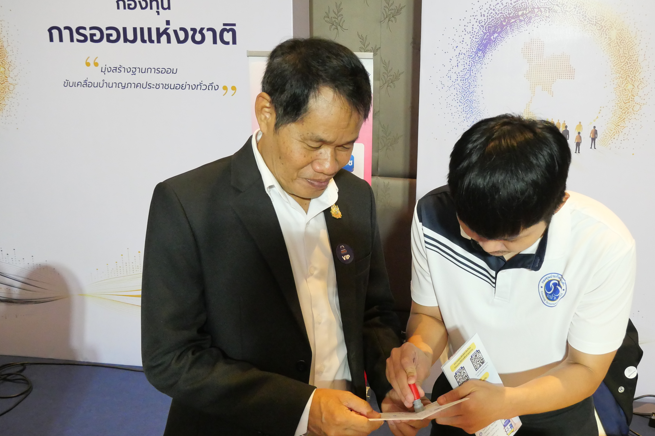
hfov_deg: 58.0
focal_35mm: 32
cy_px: 235
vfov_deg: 41.1
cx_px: 410
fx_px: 582
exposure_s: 1/160
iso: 3200
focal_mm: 12
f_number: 4.5
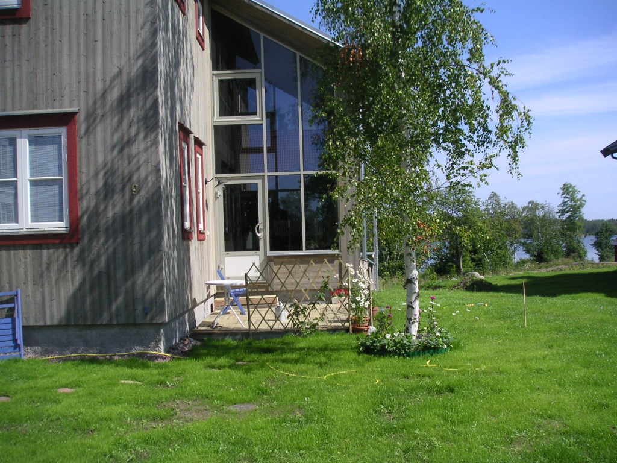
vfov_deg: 38.7
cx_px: 308
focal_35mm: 37
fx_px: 659
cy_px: 232
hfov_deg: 50.1
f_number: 6.7
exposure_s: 1/180
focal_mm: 5.7
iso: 50
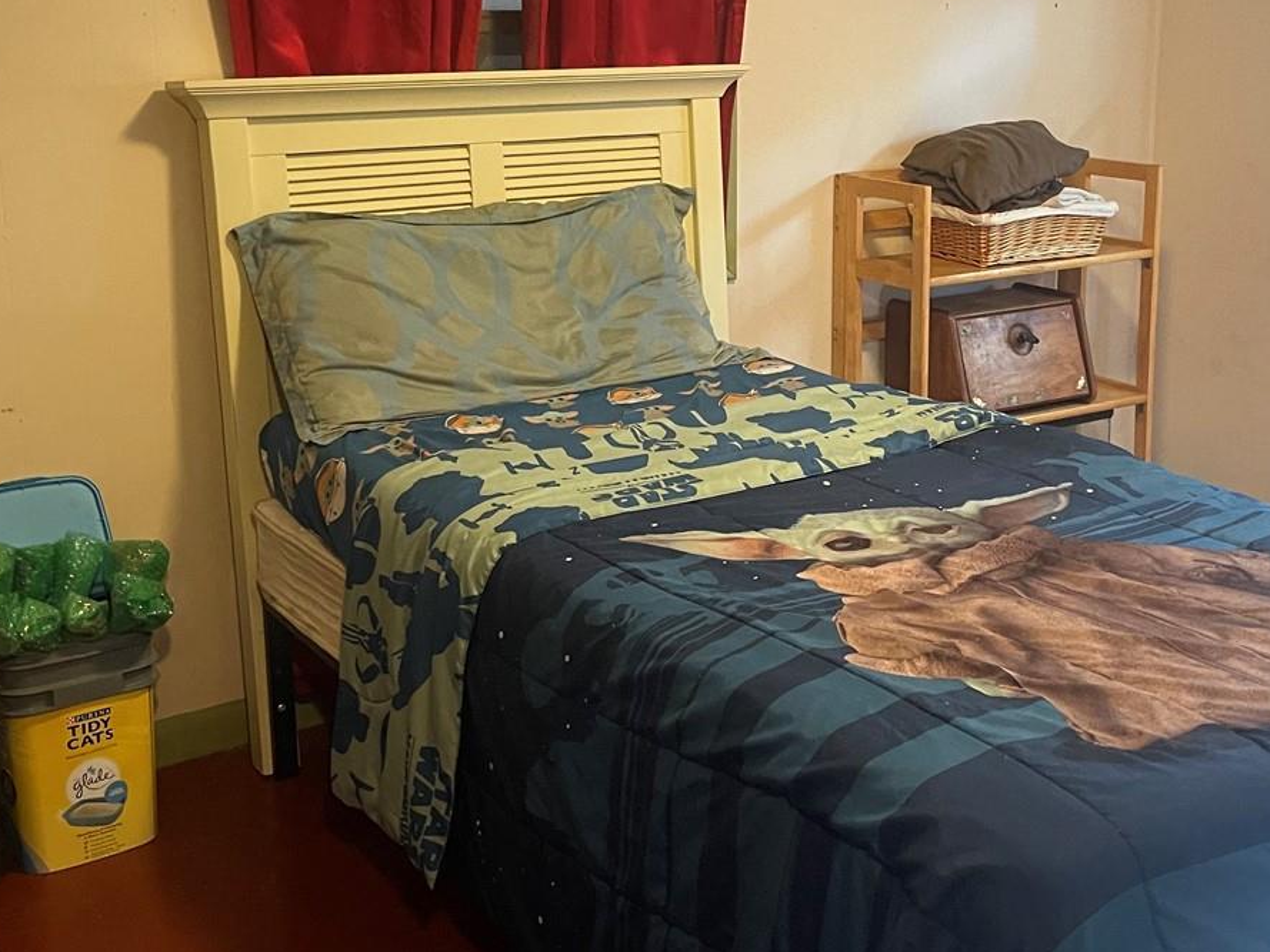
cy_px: 308
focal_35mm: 45
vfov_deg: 31.9
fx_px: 1651
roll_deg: -1.1
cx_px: 779
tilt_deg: -14.4
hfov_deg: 41.8
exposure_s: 1/40
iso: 400
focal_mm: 5.1
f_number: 1.6
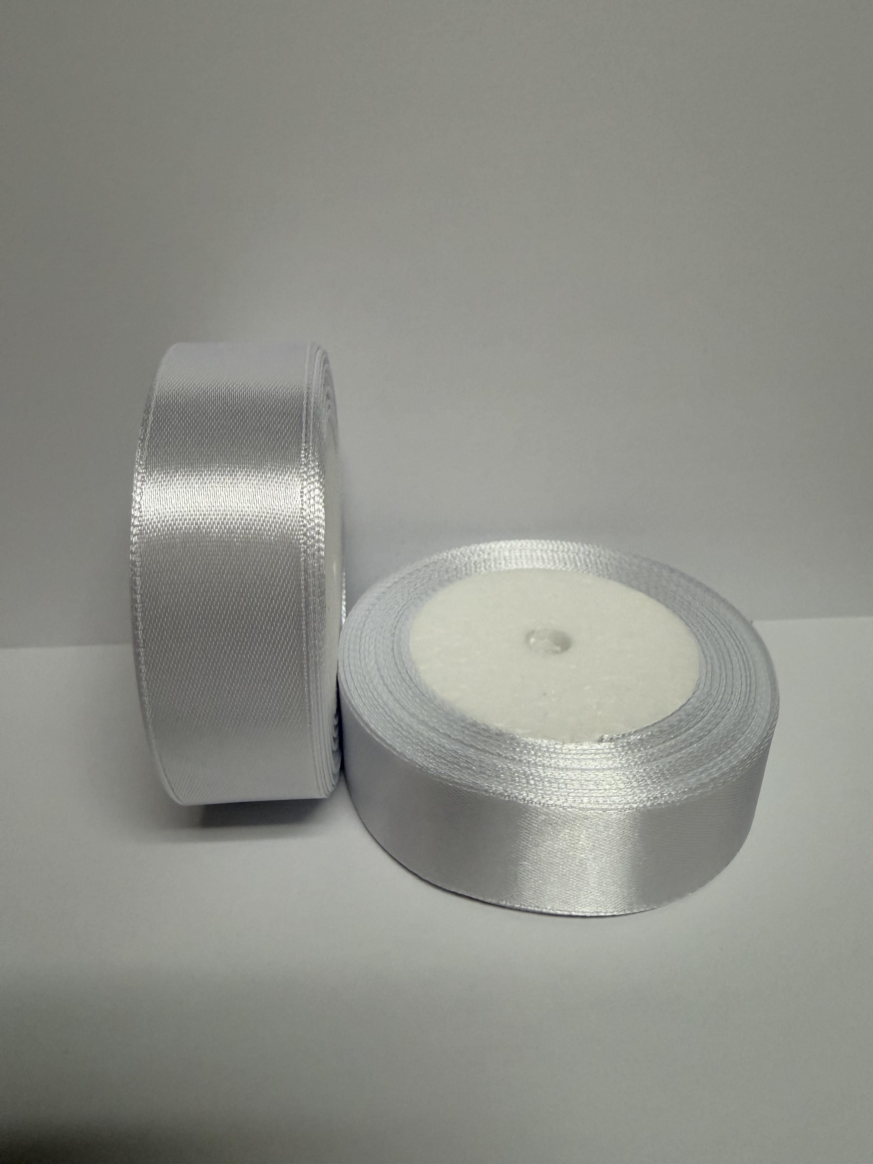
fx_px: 807
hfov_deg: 56.8
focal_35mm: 24
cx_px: 436
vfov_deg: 71.6
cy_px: 582
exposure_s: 1/120
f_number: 2.2
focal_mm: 2.22
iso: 250
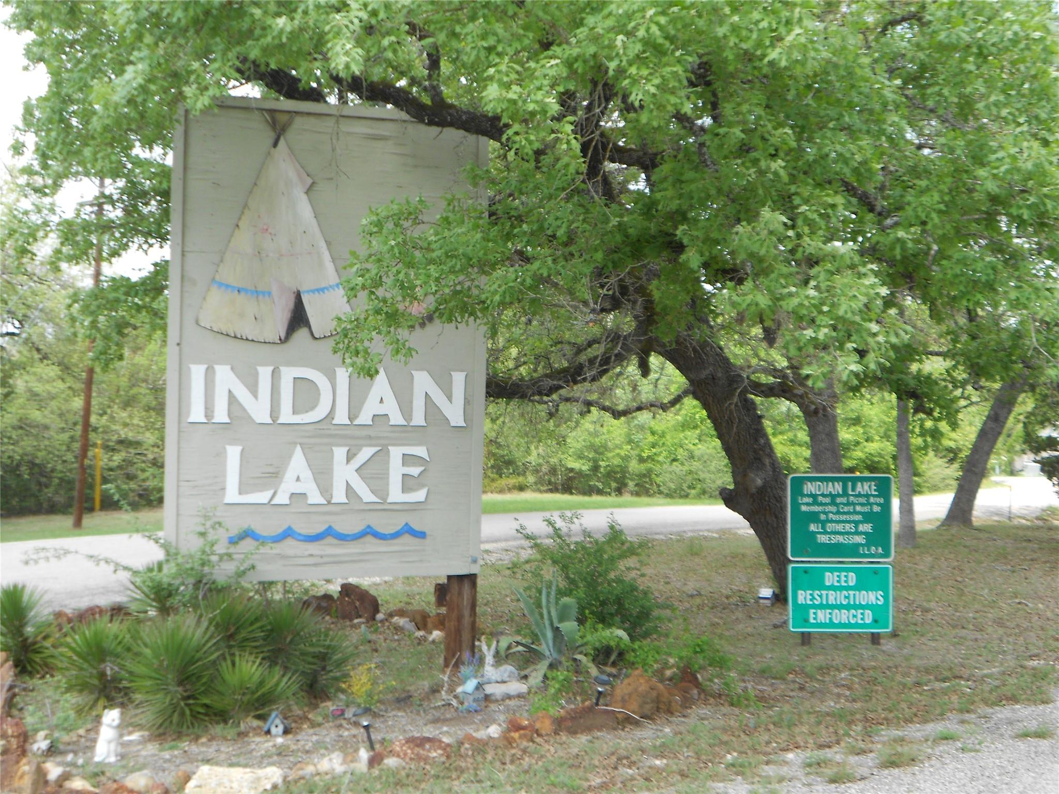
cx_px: 530
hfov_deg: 43.9
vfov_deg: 33.6
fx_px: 1315
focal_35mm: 43
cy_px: 397
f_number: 4.2
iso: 80
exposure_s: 1/160
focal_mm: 7.7
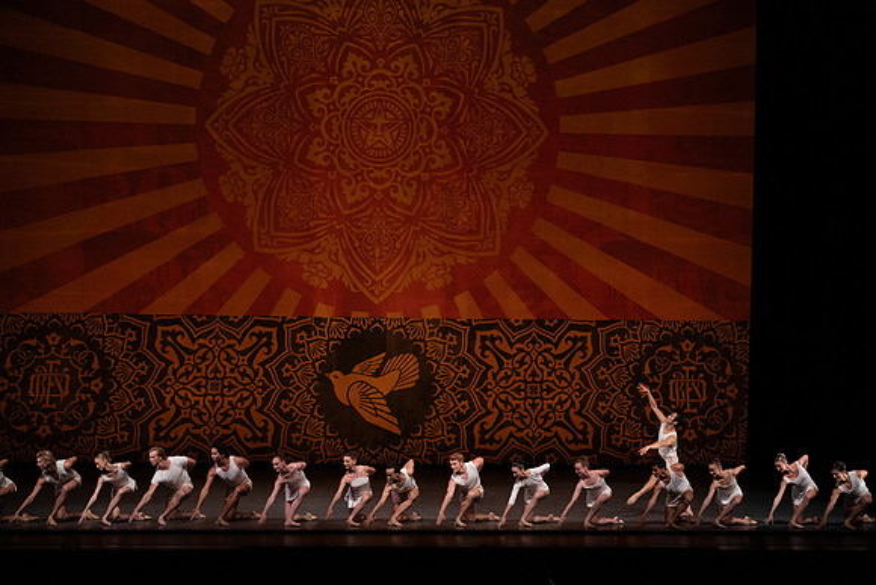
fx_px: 2434
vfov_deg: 13.7
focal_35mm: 100
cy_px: 292
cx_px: 438
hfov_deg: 20.4
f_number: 8
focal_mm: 100
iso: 6400
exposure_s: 1/400
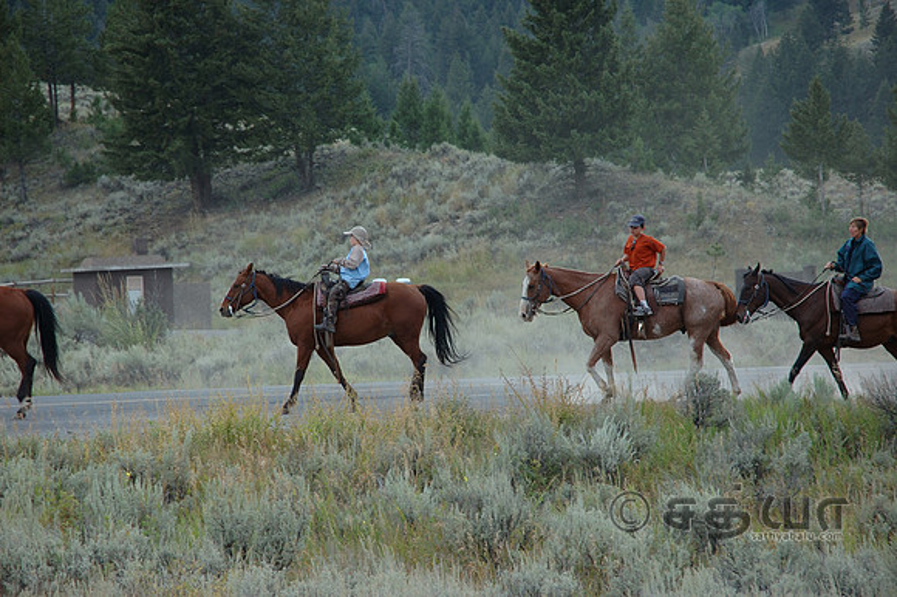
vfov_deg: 13.0
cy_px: 298
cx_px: 448
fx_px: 2615
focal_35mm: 105
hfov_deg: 19.5
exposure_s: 1/125
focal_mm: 70
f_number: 5.6
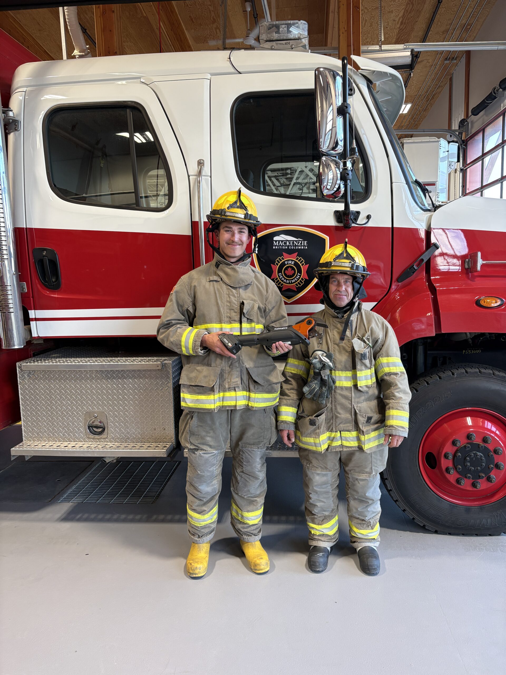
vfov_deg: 67.3
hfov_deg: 53.1
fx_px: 507
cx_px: 253
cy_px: 338
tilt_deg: -6.5
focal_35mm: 26
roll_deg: +2.0
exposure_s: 1/96
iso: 125
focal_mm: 5.96
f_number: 1.6
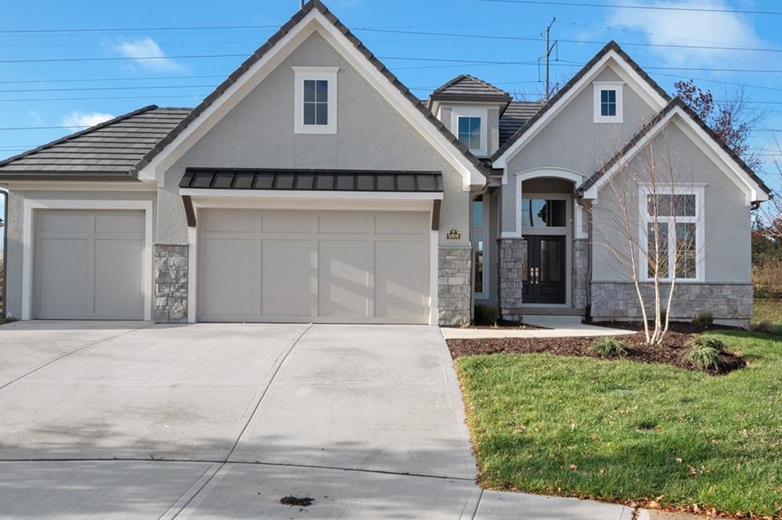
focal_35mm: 32
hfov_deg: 58.7
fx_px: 695
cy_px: 254
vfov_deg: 41.1
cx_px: 388
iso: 400
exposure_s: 1/320
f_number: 8
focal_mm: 15
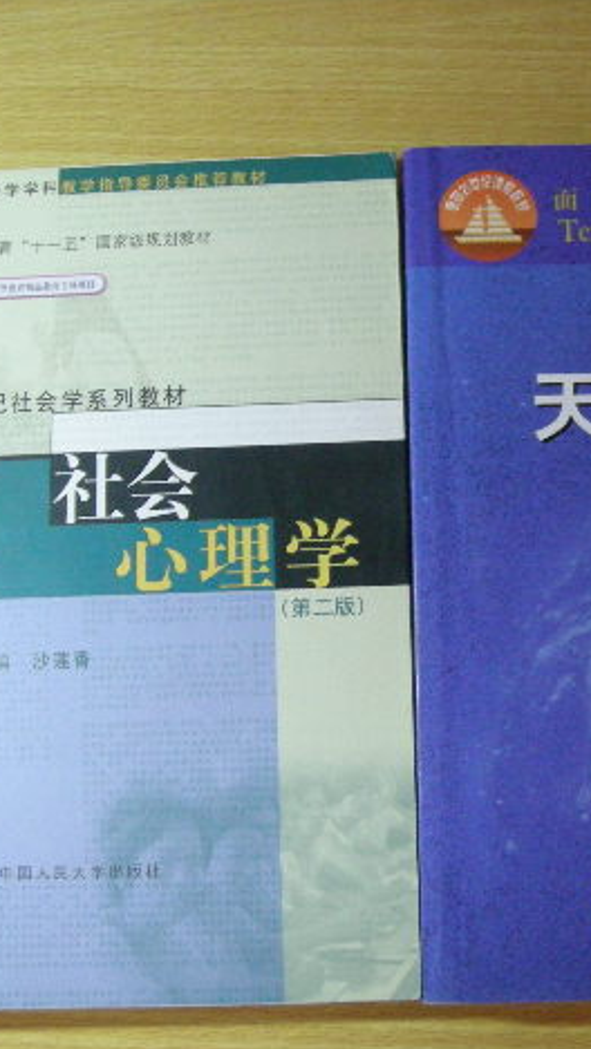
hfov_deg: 22.8
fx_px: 1448
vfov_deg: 39.9
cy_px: 532
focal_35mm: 52
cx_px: 468
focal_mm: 5.7
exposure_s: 1/18.7
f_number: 2.8
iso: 400
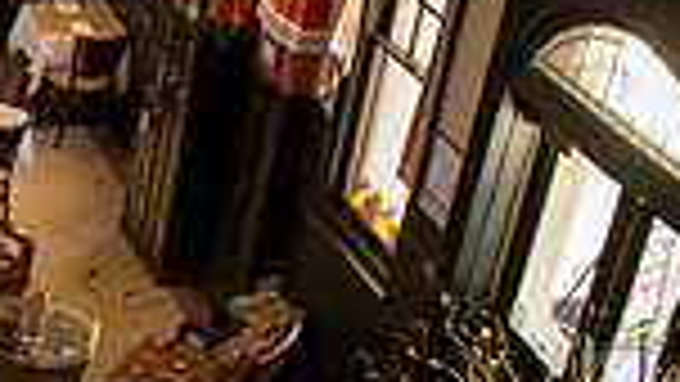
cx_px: -522
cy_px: 622
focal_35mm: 107
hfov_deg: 16.8
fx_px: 1930
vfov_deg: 10.8
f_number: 3.5
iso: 1000
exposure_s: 1/60
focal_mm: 24
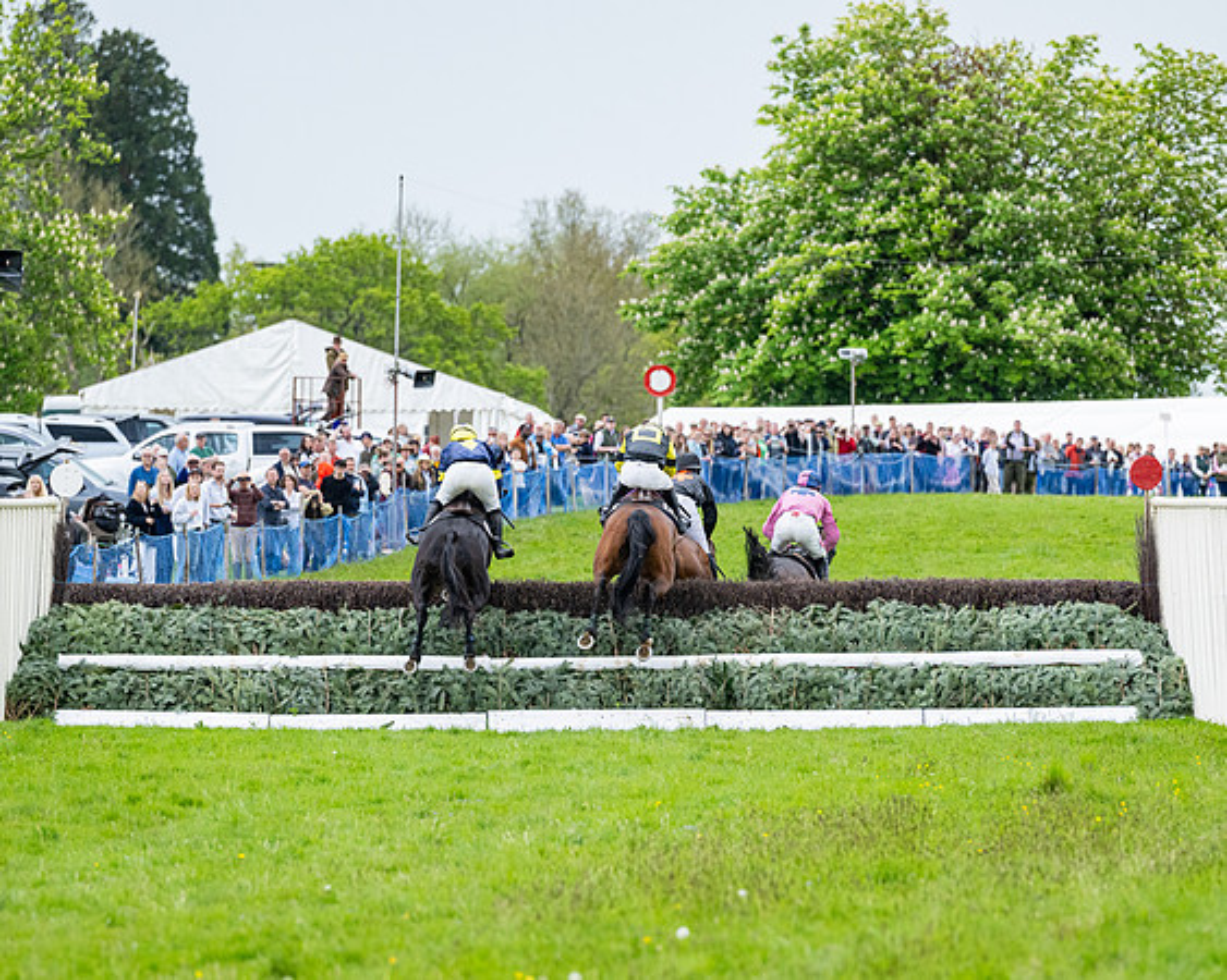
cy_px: 544
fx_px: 9265
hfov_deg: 7.6
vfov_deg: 6.1
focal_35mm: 255
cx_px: 638
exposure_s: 1/1600
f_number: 4
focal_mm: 200
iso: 1000
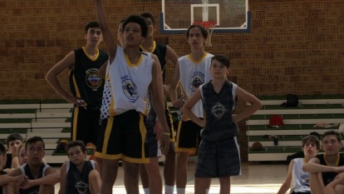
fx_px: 1460
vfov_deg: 7.6
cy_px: 32
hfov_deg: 13.4
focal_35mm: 160
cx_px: 142
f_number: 2.8
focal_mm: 25.6
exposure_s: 1/125
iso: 125
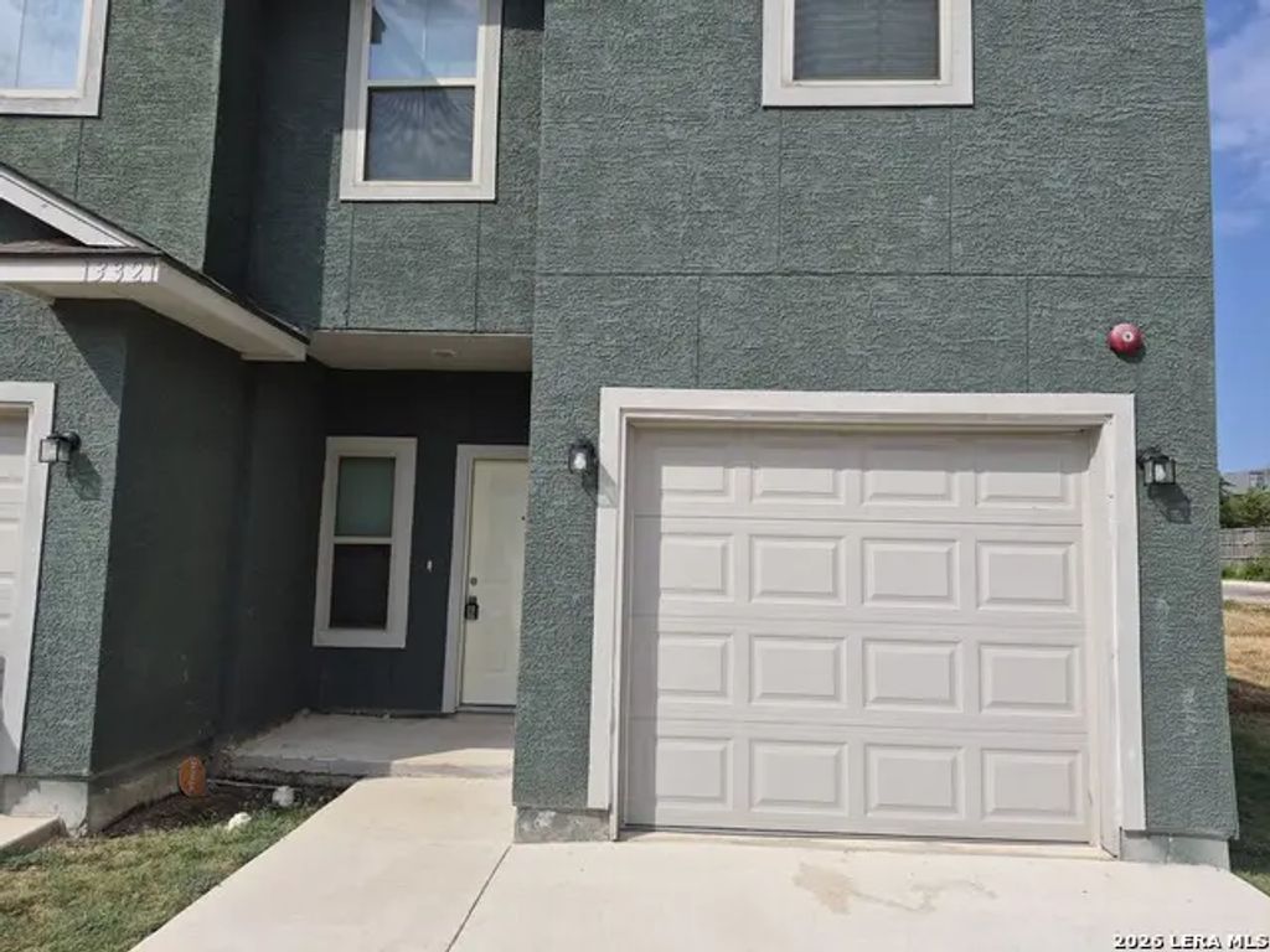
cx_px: 635
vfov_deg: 58.9
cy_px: 476
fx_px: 844
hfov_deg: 73.9
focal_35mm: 23
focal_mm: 5.4
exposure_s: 1/7696
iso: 64
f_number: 1.8
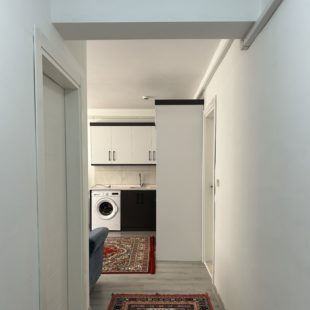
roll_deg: -0.5
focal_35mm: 31
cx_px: 154
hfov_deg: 52.5
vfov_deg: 52.4
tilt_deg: -2.8
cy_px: 177
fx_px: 314
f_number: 1.5
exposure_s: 1/100
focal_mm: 5.7
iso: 100
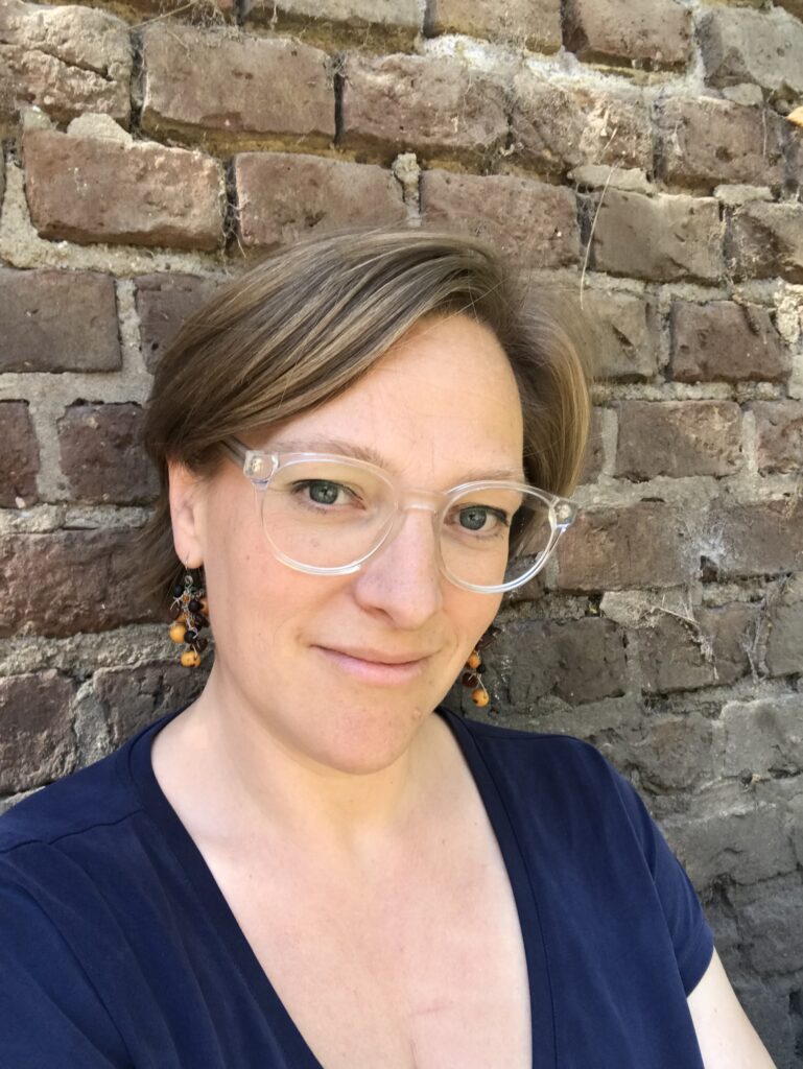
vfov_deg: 56.8
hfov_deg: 44.2
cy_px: 534
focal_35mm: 32
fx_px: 989
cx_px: 402
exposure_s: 1/95
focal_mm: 2.87
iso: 25
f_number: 2.2
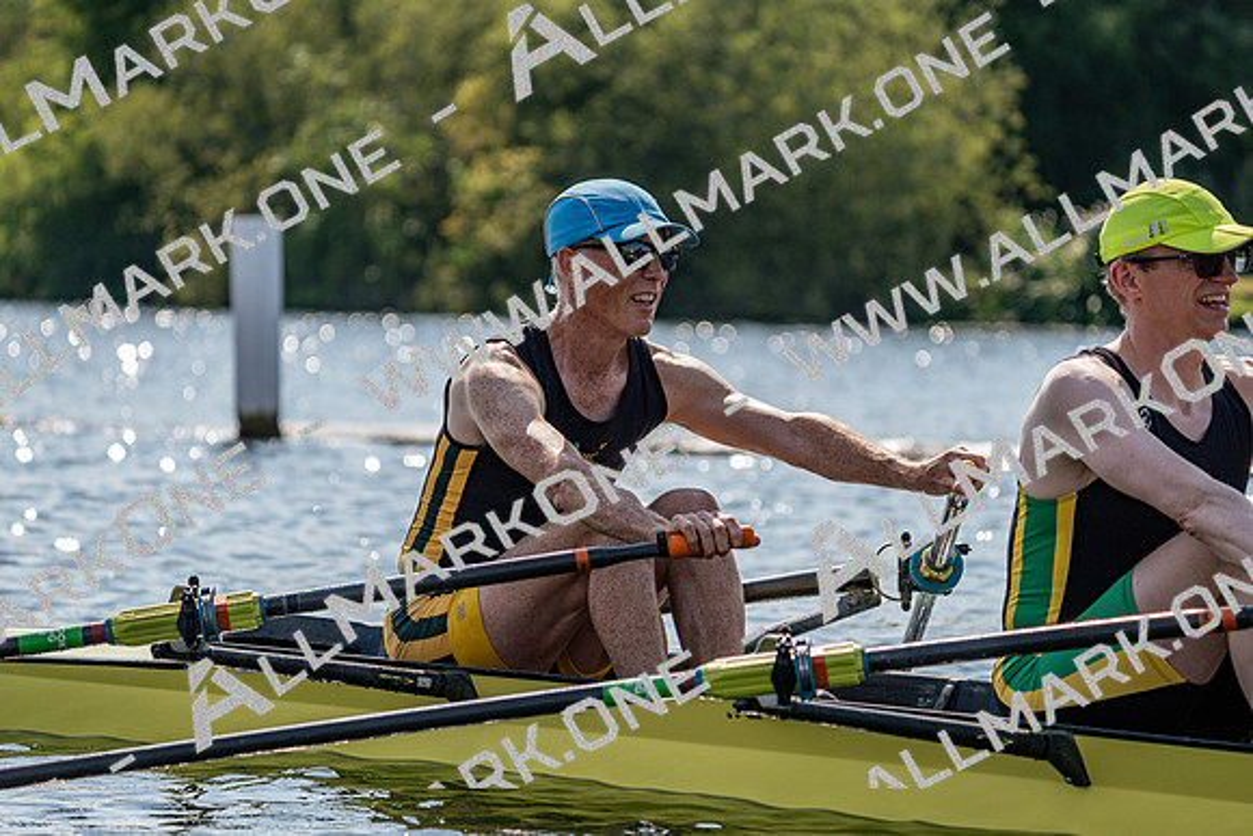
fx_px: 6962
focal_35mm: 200
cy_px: 418
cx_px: 626
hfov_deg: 10.3
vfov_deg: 6.9
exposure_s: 1/1600
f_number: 5.6
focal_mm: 200
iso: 200
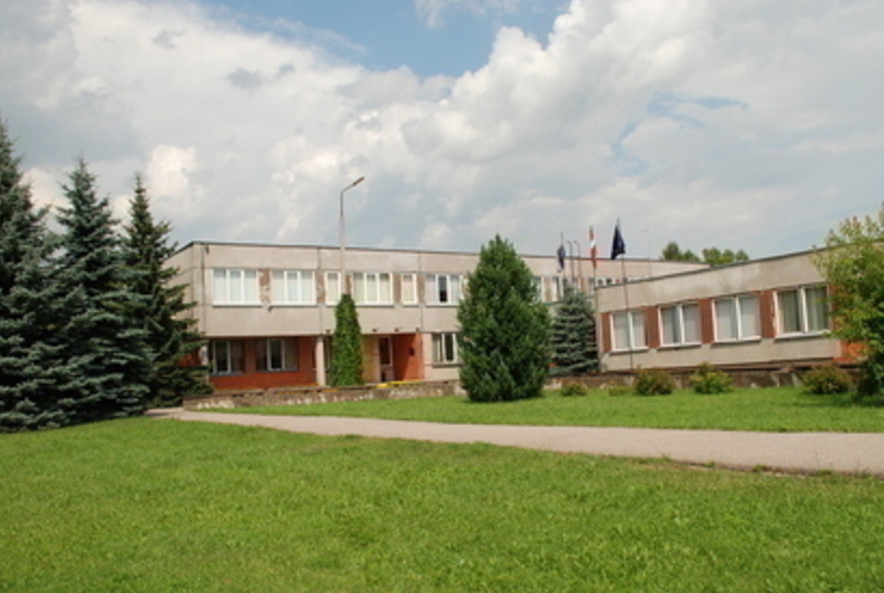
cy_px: 322
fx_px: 812
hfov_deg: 57.0
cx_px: 490
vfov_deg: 40.1
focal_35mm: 33
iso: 400
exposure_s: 1/1500
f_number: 5.6
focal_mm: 18
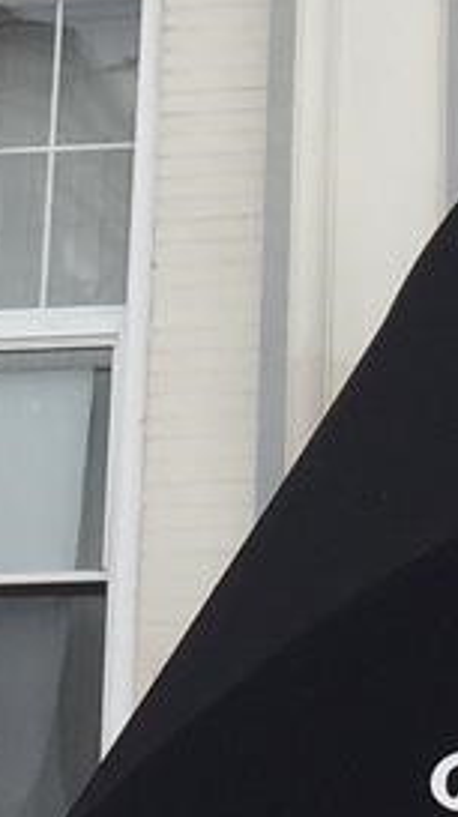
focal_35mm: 189
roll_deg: -1.4
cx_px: 278
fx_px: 4092
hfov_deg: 6.4
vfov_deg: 11.1
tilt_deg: +25.0
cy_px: -227
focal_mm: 4.15
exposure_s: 1/565
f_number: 2.2
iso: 32
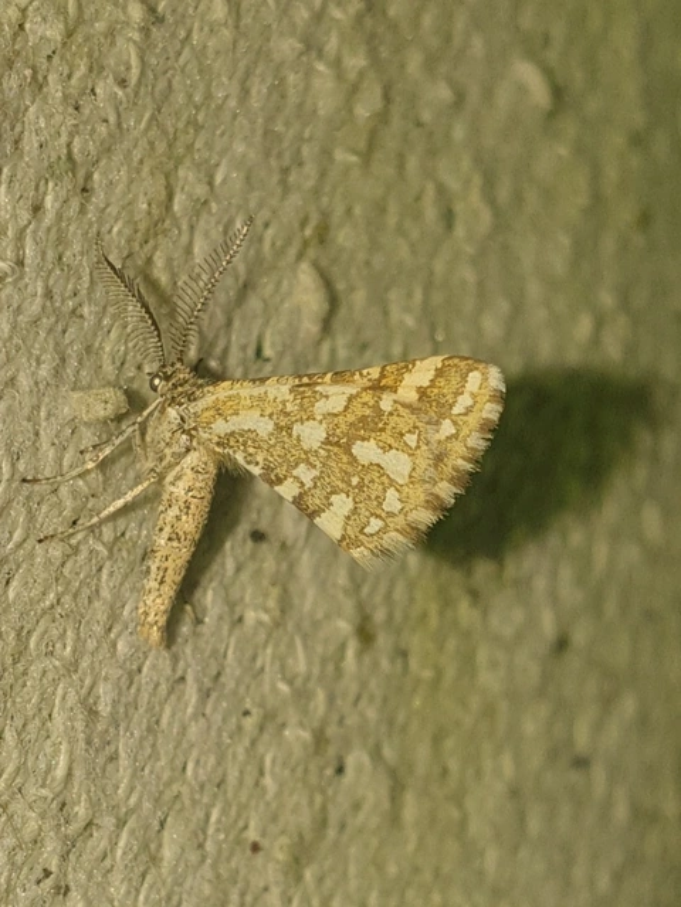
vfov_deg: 67.3
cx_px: 340
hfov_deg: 53.1
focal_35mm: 26
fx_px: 682
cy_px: 454
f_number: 2.4
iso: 50
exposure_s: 1/1139
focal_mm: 4.3
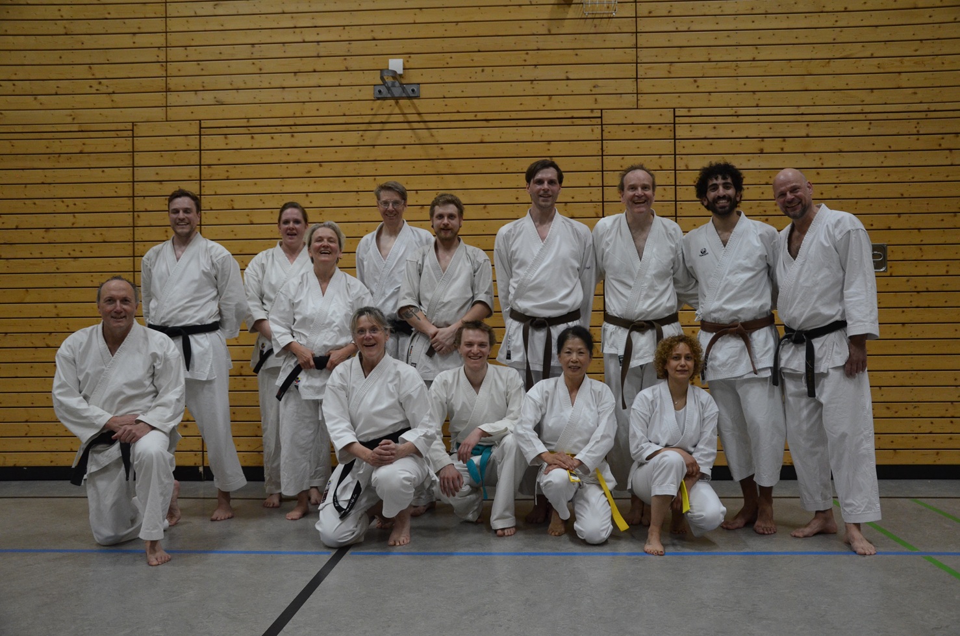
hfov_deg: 57.3
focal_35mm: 33
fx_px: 878
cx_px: 480
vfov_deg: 39.8
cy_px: 318
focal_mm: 22
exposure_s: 1/200
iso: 1600
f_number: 3.8
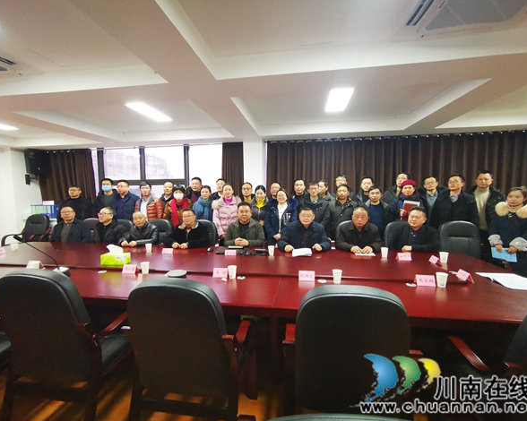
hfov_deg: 89.7
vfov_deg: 76.9
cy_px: 213
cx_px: 264
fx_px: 265
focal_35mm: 17
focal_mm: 2.35
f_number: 2.2
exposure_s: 1/33.3
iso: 640
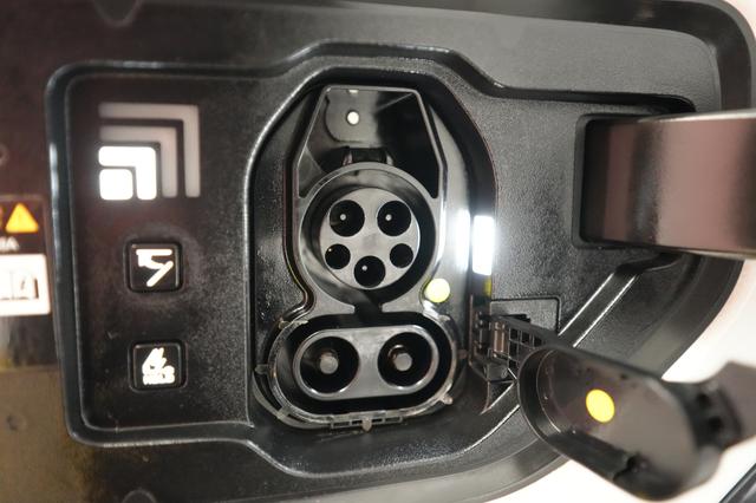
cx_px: 378
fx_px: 525
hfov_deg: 71.5
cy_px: 252
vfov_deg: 51.2
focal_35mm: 25
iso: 12800
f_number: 2.8
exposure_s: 1/125
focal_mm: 25
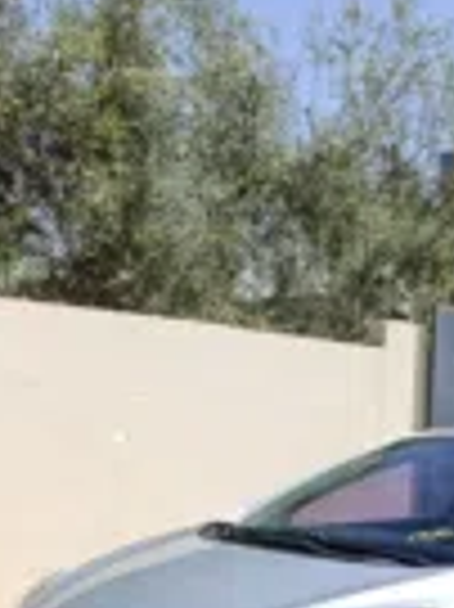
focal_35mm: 68
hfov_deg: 20.9
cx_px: 445
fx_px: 1191
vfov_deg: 26.3
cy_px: 671
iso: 50
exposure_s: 1/610
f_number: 1.6
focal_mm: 6.14
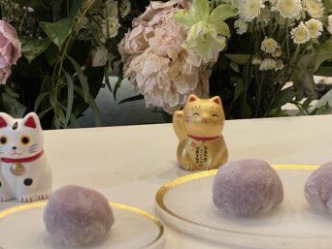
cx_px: 179
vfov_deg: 18.2
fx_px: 777
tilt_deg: -13.1
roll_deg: +1.5
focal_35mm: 81
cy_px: 84
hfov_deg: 24.1
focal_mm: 6
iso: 320
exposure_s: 1/50
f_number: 2
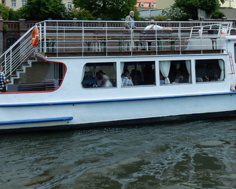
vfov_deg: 26.2
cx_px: 141
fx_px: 391
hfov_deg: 33.5
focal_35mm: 56
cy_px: 18
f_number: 3.7
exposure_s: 1/1250
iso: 125
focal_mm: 4.5
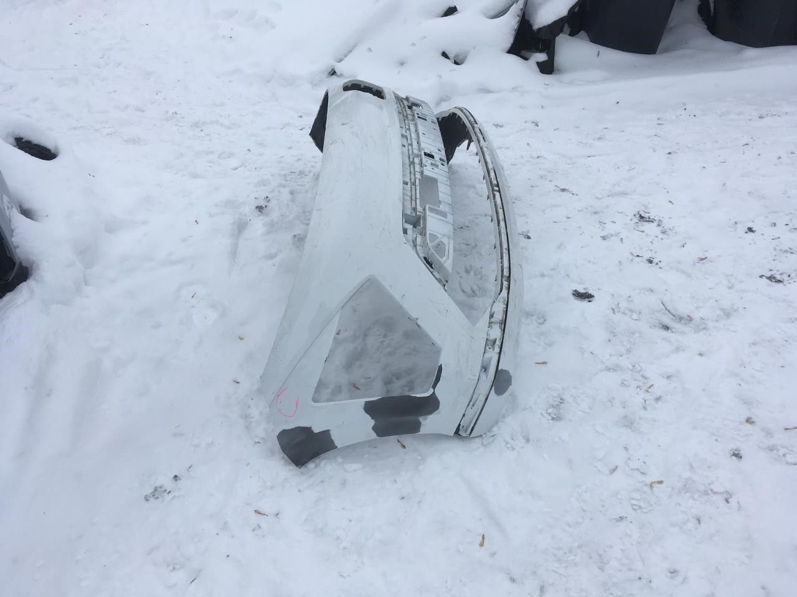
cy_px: 298
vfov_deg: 48.2
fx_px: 668
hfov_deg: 61.7
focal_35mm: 29
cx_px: 398
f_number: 2.2
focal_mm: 4.15
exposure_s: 1/2564
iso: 25
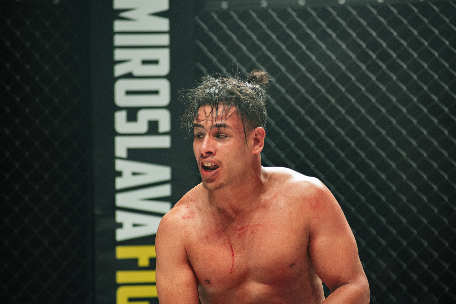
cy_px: 140
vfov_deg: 7.9
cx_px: 241
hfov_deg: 11.9
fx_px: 2191
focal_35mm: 173
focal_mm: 160
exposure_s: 1/400
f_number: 4
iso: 2000
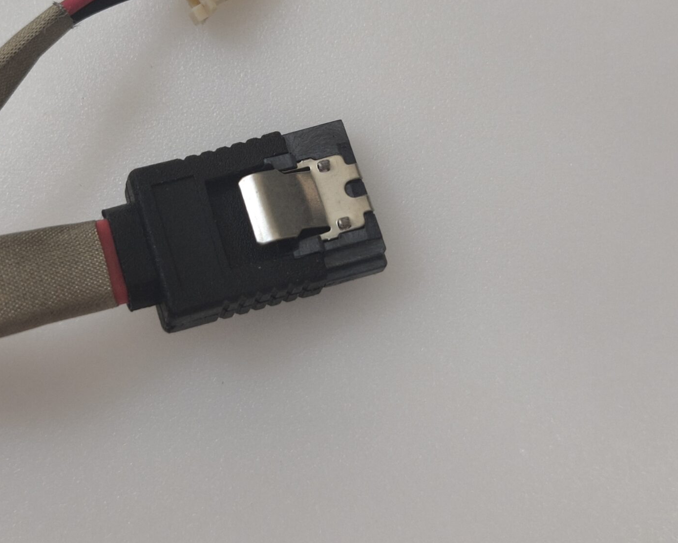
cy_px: 106
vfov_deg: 23.8
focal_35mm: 63
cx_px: 279
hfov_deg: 30.0
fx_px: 1264
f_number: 1.6
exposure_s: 1/50
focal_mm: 6.57
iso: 500
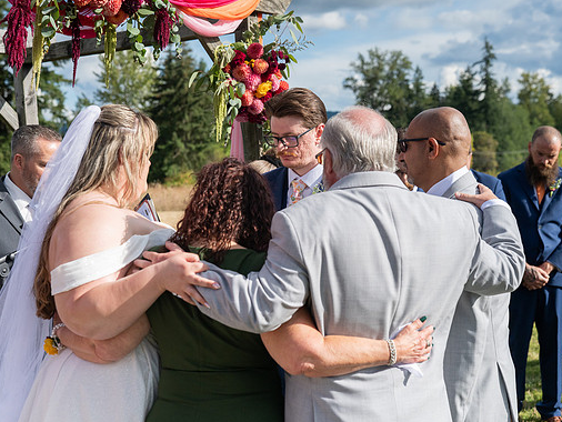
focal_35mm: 54
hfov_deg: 35.5
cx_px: 292
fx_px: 877
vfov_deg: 27.1
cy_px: 213
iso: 400
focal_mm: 49
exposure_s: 1/5000
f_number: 4.5
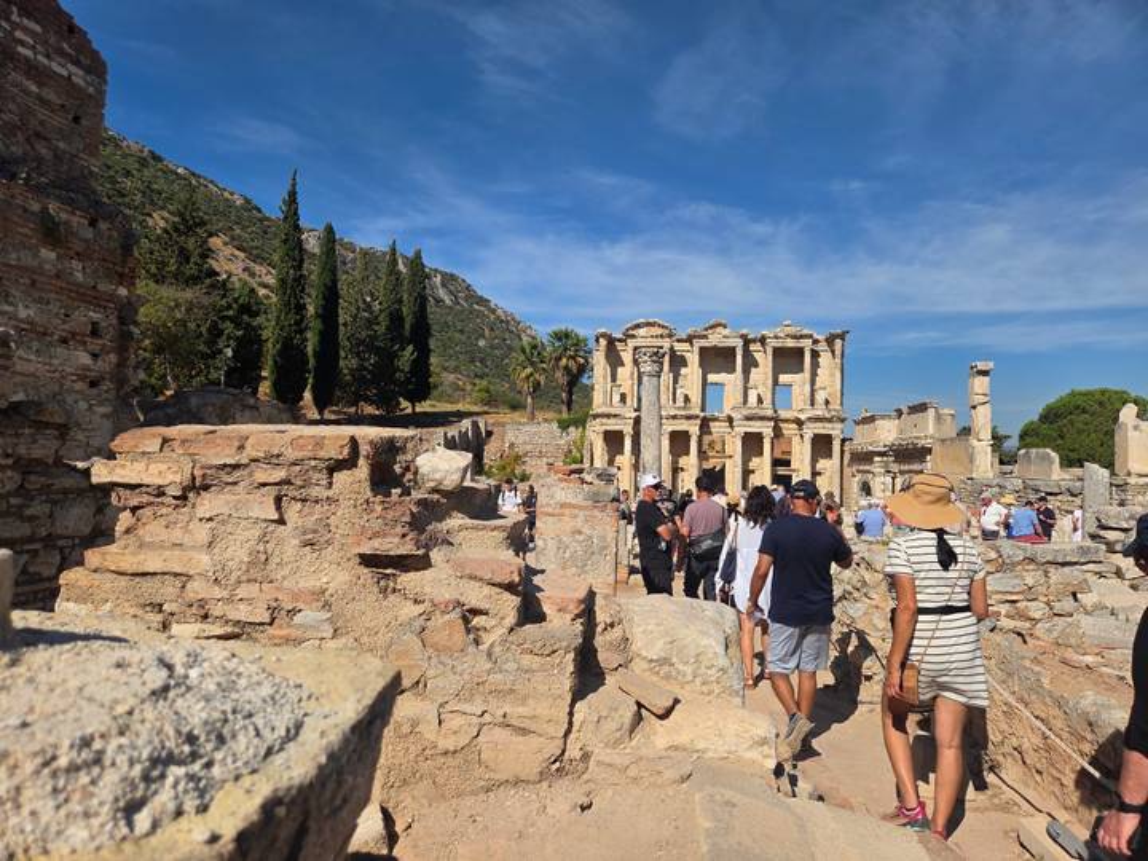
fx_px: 763
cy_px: 430
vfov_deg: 58.9
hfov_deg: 73.9
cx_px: 574
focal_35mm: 23
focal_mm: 5.4
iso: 80
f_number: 1.8
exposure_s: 1/7891
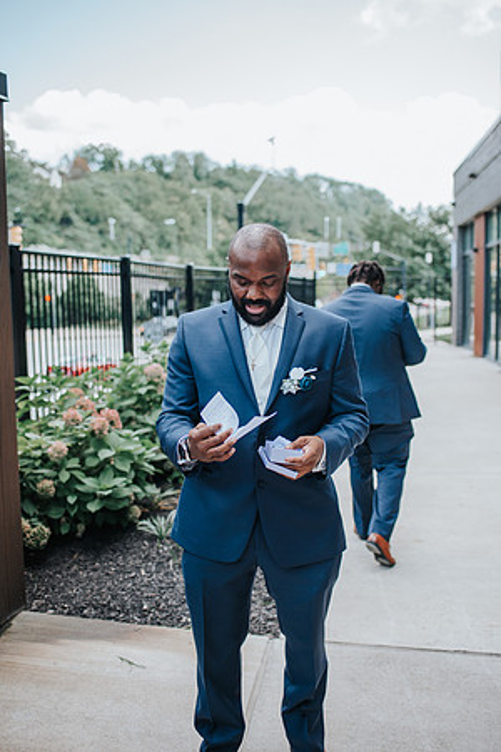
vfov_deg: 54.4
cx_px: 250
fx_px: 731
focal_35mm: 35
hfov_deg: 37.9
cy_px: 376
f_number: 2.2
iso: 180
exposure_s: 1/800
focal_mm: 35
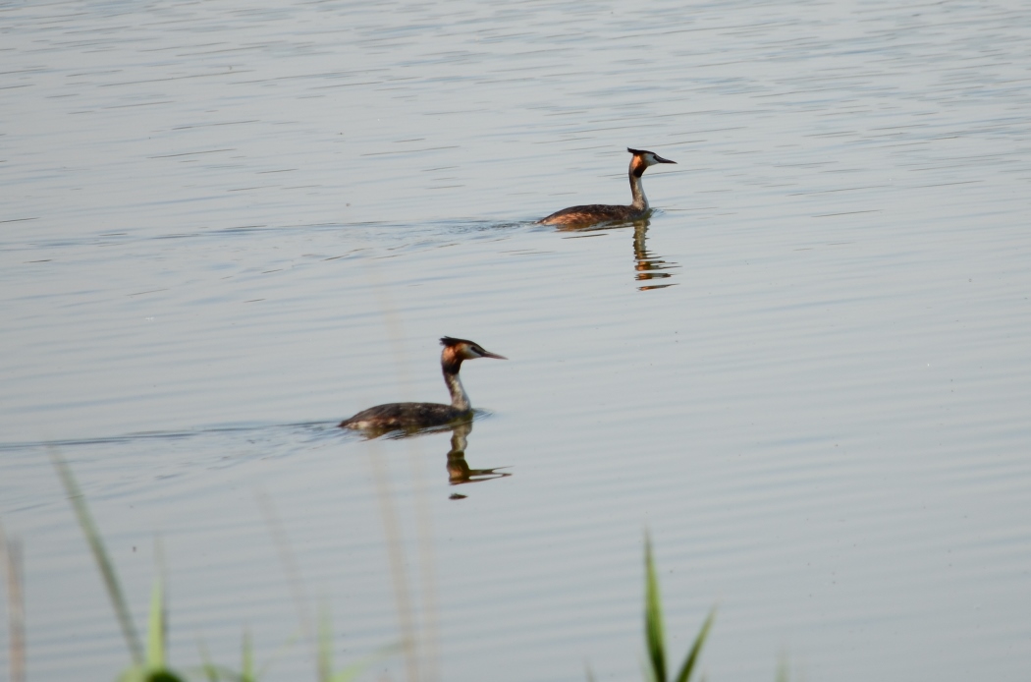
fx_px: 12853
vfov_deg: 3.0
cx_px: 516
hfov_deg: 4.6
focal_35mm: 450
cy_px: 341
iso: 200
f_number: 6.3
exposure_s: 1/640
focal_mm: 300
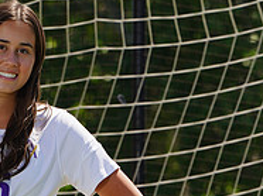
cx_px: 13
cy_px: 299
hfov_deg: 2.4
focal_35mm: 822
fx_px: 6237
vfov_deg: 1.8
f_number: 13
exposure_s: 1/250
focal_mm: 274
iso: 200
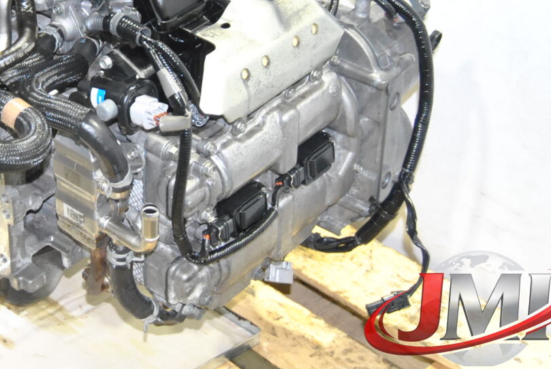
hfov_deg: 22.4
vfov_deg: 15.2
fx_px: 1364
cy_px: 26
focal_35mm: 89
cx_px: 76
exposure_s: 1/60
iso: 800
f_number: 5
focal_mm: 30
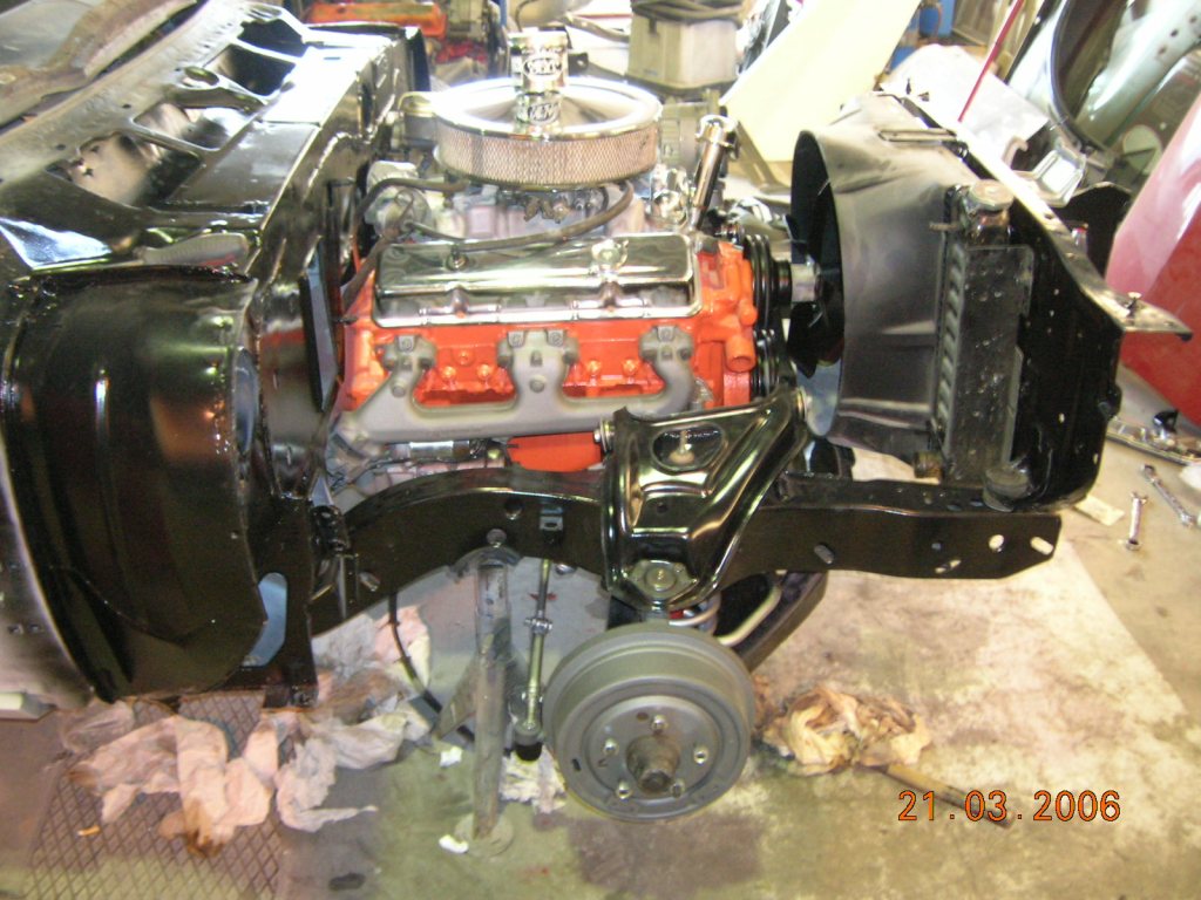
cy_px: 450
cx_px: 600
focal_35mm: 34
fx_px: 1180
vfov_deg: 41.8
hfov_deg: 54.0
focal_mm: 5.7
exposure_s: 1/8.9
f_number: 2.9
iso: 200
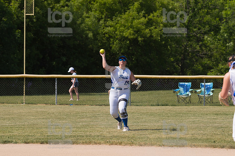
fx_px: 1859
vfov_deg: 4.8
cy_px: 78
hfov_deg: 7.2
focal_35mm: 285
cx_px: 118
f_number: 5.6
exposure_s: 1/1600
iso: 250
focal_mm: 190
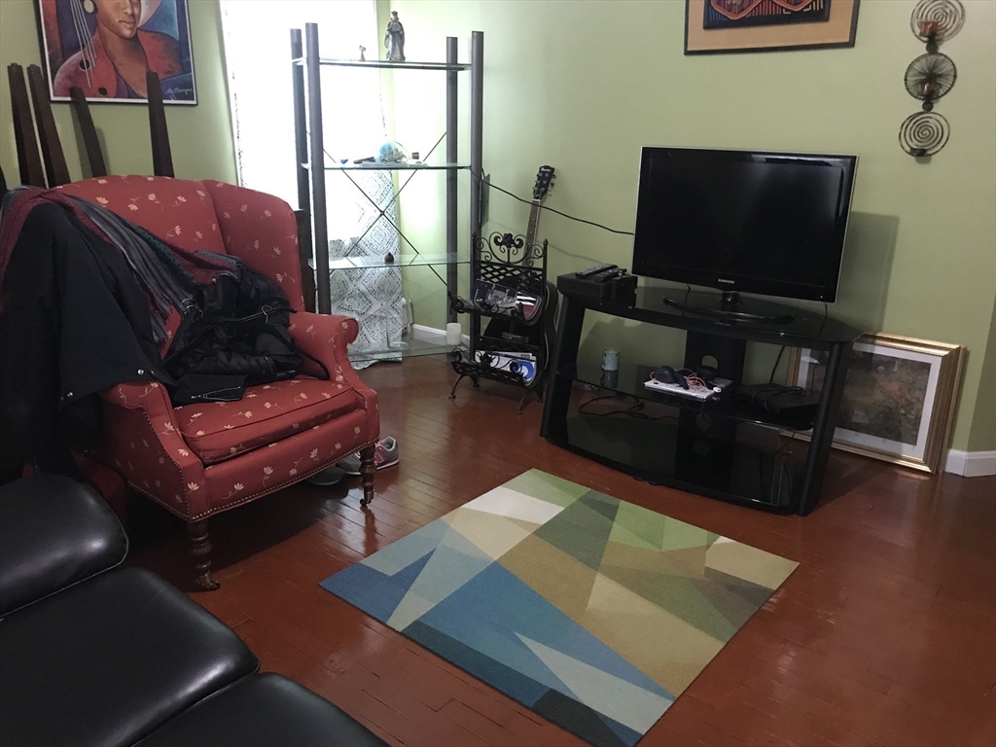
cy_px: 374
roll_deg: +0.0
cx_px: 498
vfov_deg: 49.7
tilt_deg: -17.2
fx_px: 806
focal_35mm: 28
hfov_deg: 63.4
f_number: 1.8
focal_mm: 3.99
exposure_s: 1/6
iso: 100
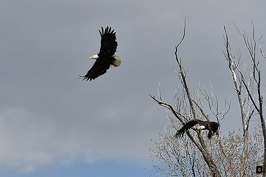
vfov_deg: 3.1
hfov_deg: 4.6
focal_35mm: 450
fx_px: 3326
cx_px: 133
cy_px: 88
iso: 100
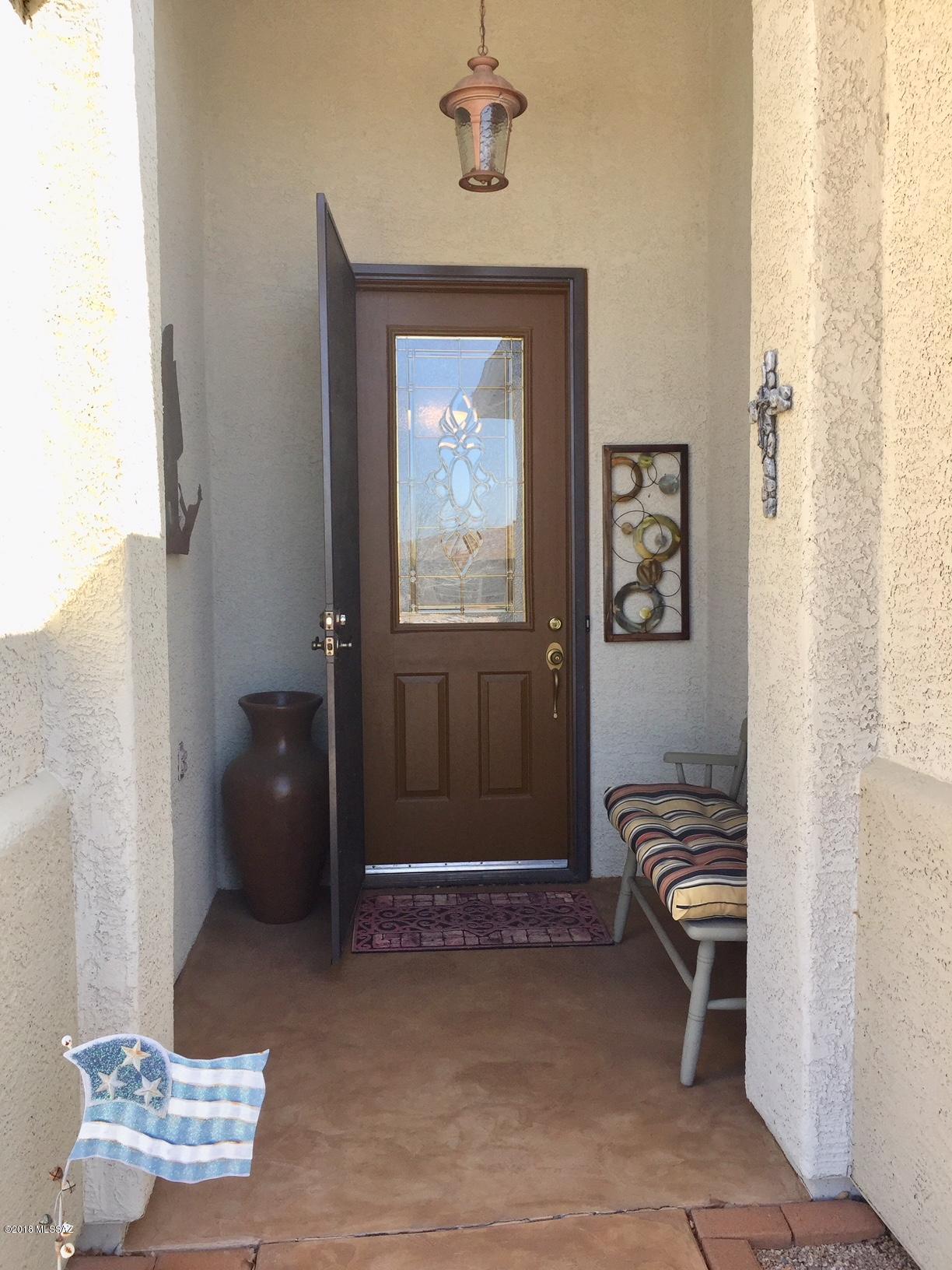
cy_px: 635
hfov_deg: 48.2
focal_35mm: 29
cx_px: 476
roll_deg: -0.2
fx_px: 1063
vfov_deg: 61.7
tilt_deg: -2.9
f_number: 2.2
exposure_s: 1/444
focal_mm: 4.15
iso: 32
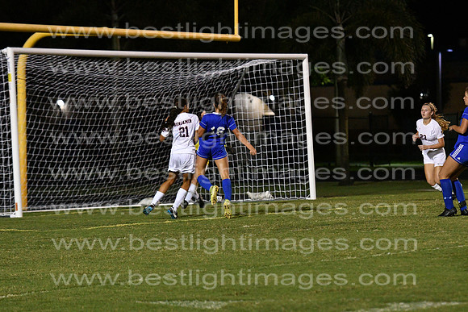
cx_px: 234
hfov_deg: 11.0
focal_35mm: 188
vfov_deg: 7.3
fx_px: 2438
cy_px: 156
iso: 8000
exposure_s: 1/800
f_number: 4
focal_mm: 125
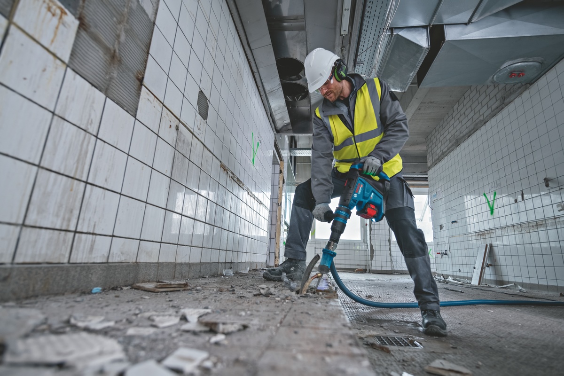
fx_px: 282
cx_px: 282
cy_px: 188
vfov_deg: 67.4
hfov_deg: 90.0
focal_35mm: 18
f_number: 3.2
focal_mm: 18
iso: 800
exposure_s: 1/125
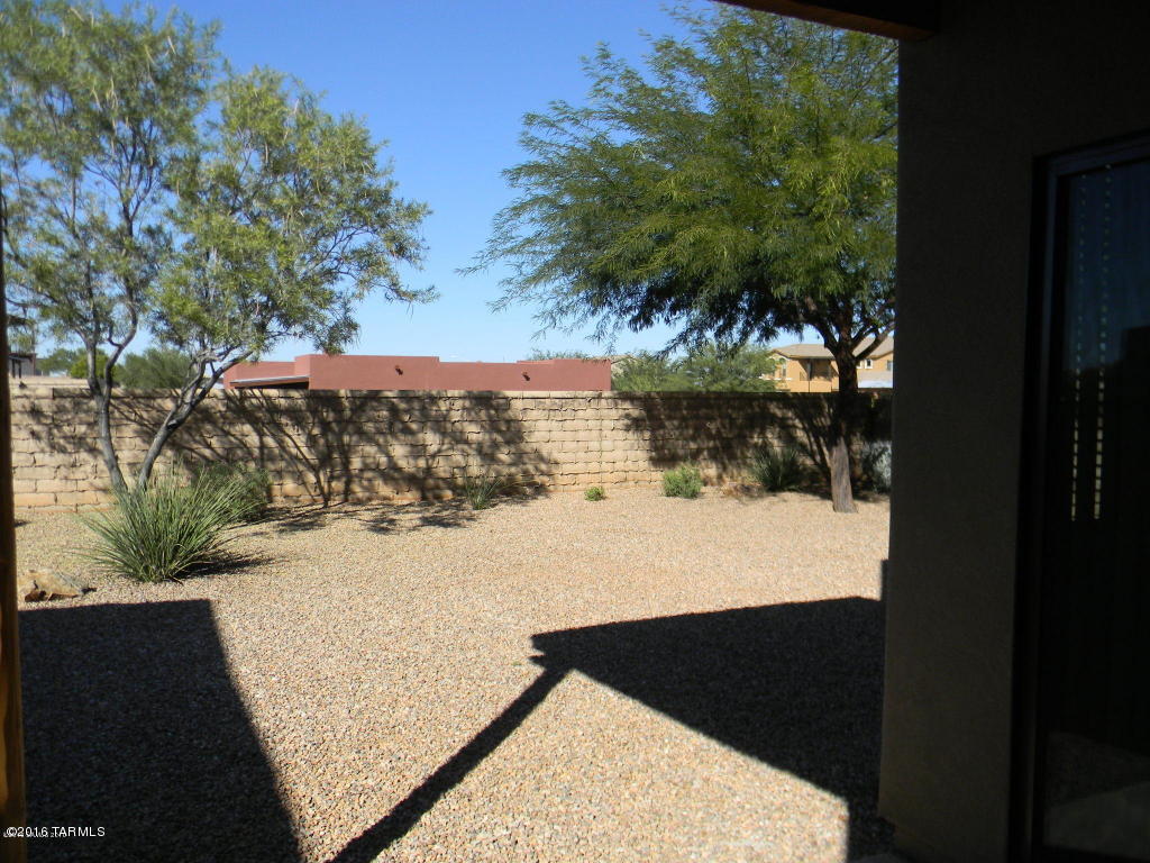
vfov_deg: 49.7
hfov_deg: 63.4
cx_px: 575
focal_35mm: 28
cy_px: 432
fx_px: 930
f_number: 7
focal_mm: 5
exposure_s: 1/214
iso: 80
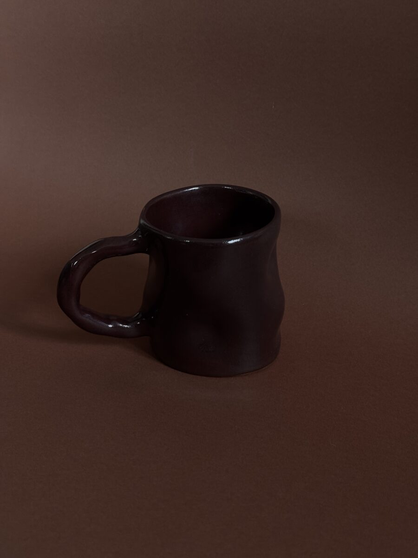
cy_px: 279
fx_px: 773
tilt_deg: -25.3
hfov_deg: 30.3
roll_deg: -1.8
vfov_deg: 39.7
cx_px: 209
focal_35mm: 48
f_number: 1.78
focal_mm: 6.76
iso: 400
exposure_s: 1/40
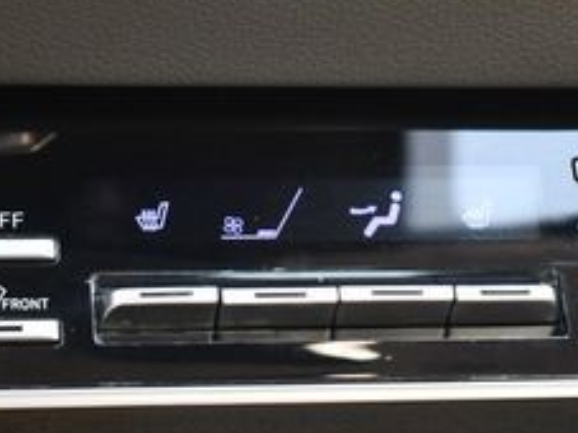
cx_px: 214
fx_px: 2170
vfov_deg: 11.4
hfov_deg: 15.2
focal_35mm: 130
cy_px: 239
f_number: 4.5
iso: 800
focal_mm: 32
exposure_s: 1/200
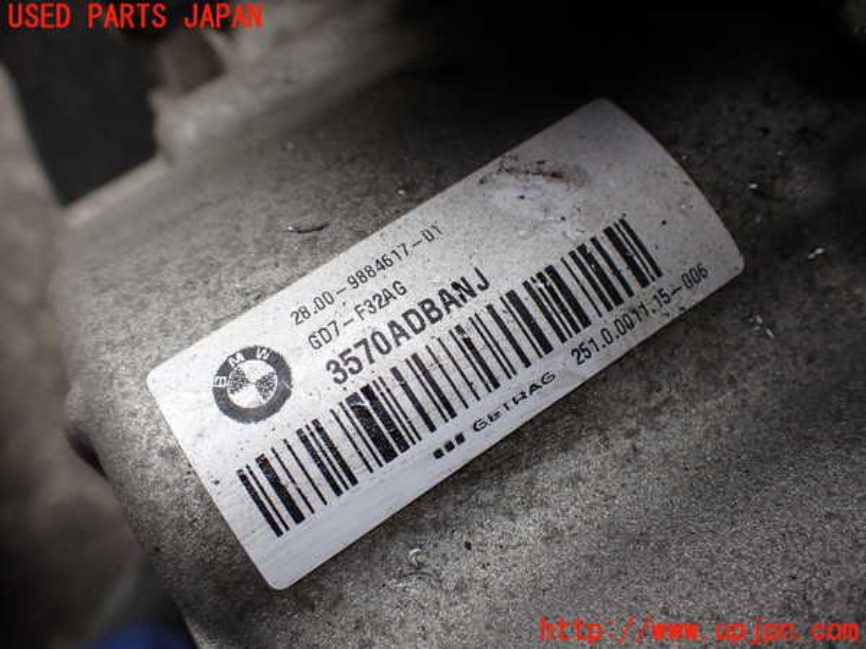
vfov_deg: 46.8
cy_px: 324
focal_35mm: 30
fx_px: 751
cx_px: 433
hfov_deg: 60.0
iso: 100
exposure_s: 1/200
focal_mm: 5.4
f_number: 2.3
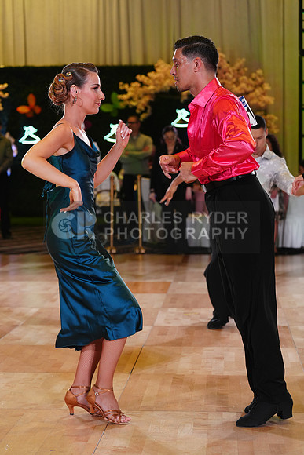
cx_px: 152
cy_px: 228
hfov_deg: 15.5
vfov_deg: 23.1
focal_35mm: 88
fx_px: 1114
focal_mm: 88
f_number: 4
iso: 1600
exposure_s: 1/400
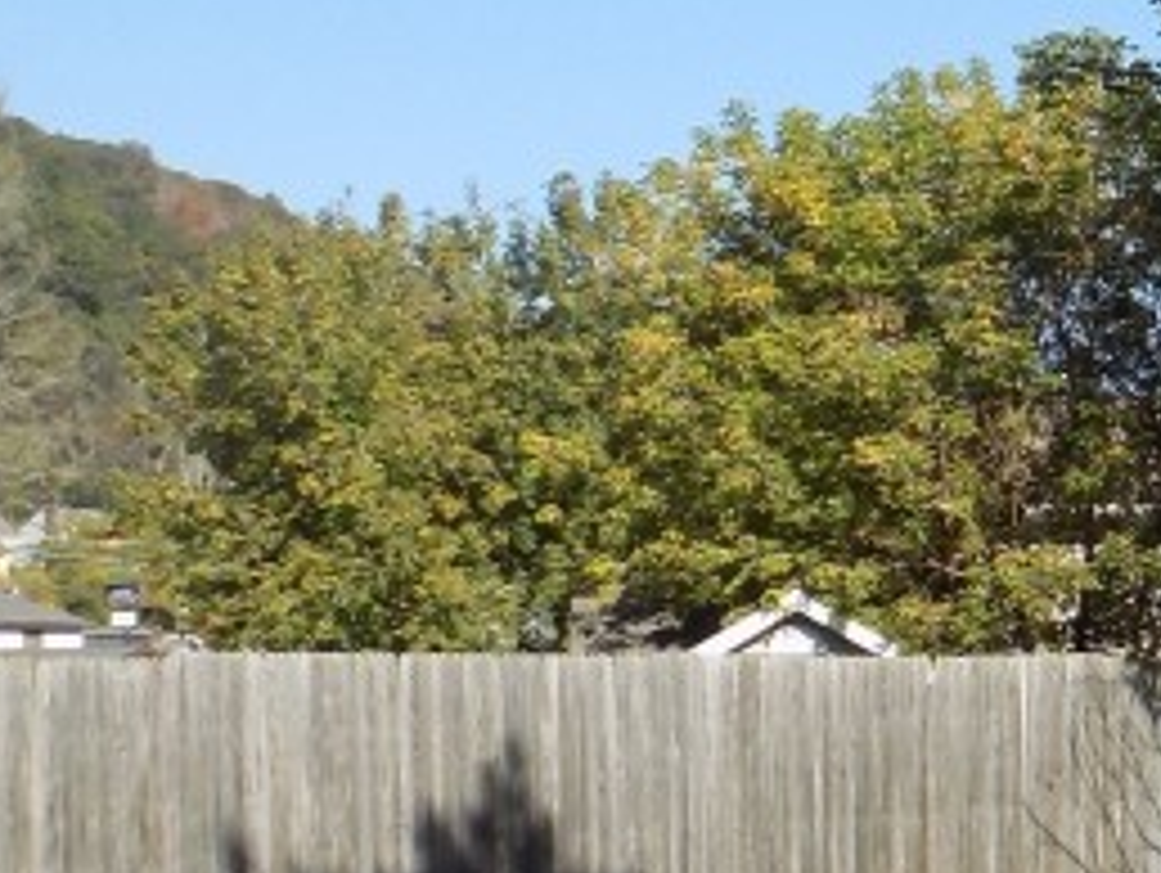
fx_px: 3592
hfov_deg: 16.9
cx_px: 1638
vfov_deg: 13.7
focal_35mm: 107
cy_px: 828
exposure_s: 1/640
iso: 80
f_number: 3.2
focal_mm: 4.8
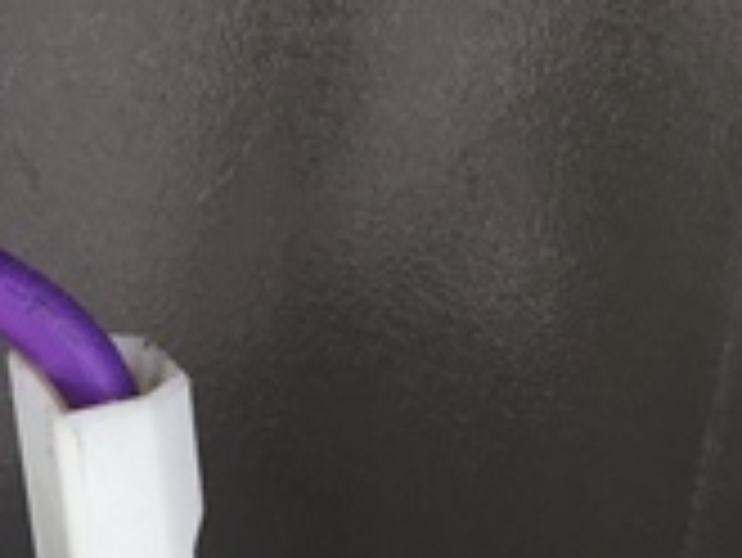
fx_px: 2789
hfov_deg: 14.9
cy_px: 994
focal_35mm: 130
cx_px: 9
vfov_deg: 10.7
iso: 40
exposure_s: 1/120
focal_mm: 3.3
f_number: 2.4
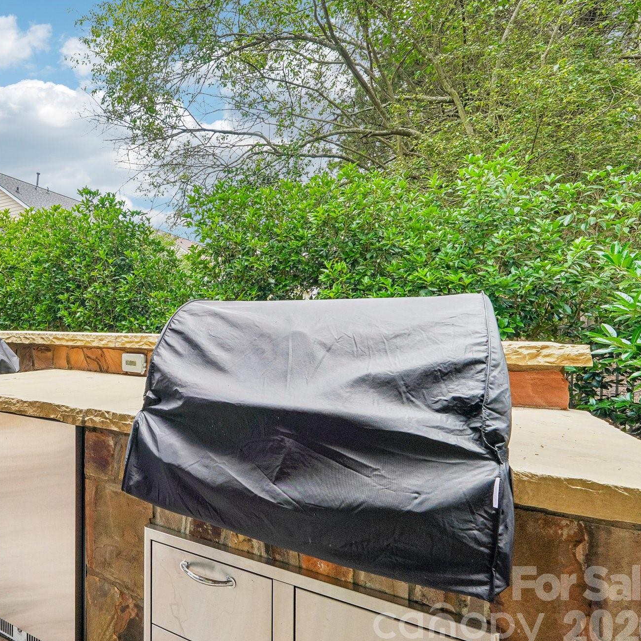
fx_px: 419
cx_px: 166
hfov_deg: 70.2
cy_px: 327
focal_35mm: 20
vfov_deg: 74.8
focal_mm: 10
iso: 100
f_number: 8
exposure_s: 1/45
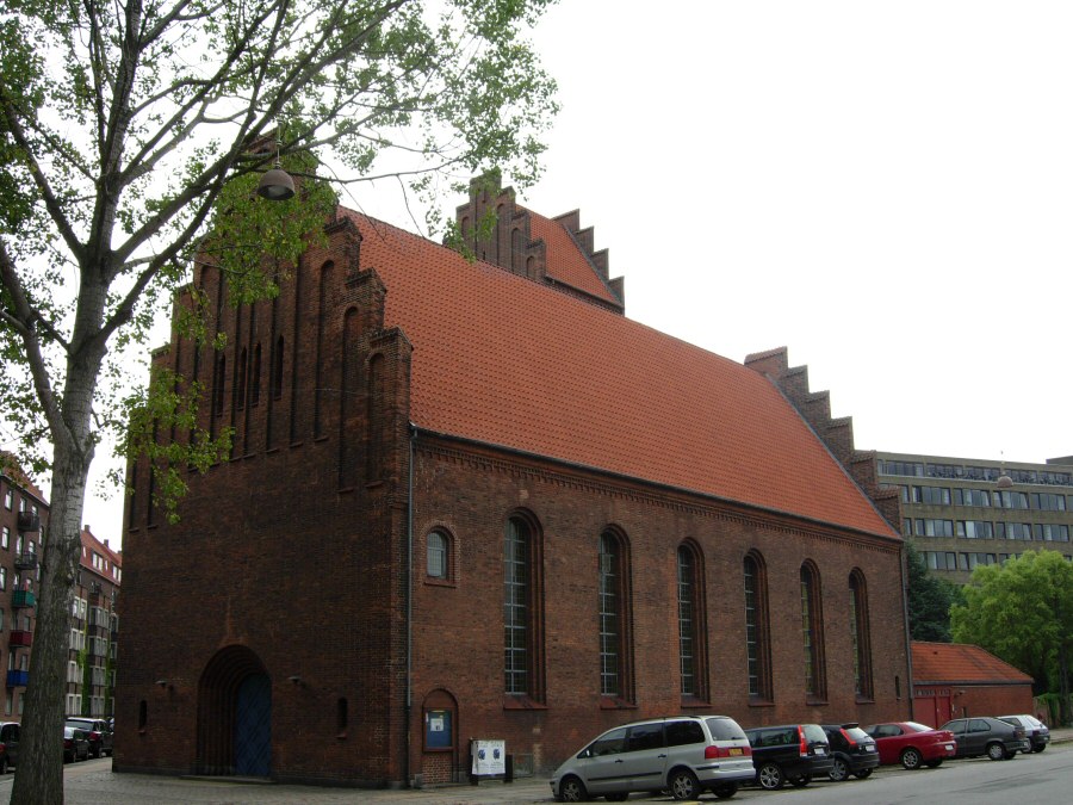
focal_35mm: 36
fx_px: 1116
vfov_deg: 39.7
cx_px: 536
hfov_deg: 51.4
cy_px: 402
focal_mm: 7.5
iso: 50
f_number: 4.3
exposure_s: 1/249
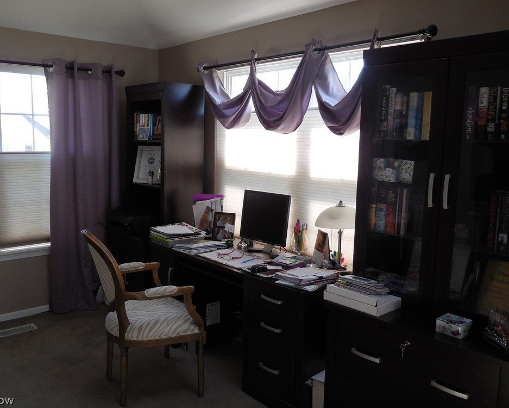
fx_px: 482
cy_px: 200
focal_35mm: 32
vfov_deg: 45.8
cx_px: 236
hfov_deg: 55.6
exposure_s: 1/100
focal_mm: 5.3
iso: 125
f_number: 3.2
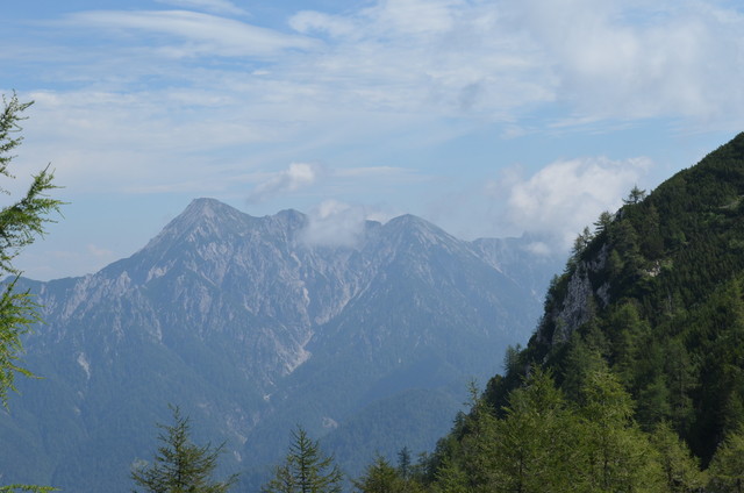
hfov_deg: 24.7
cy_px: 246
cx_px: 372
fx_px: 1702
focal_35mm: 82
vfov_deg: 16.5
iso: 500
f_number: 13
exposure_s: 1/640
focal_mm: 55
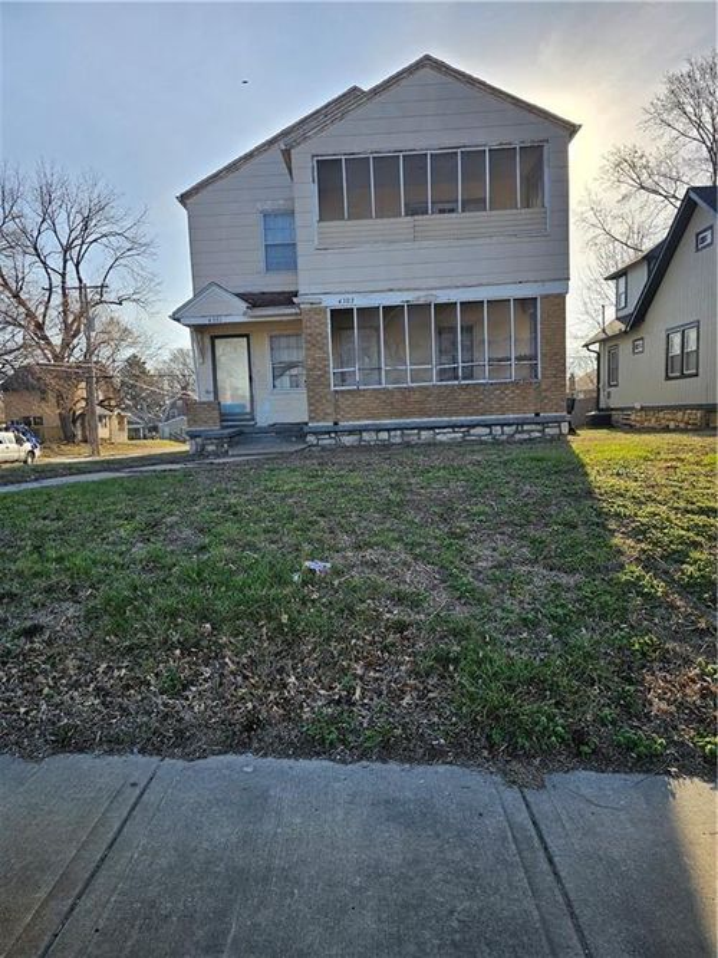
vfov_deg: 73.9
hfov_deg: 58.9
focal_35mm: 23
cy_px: 479
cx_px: 359
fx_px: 636
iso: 12
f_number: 1.7
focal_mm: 6.3
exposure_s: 1/575
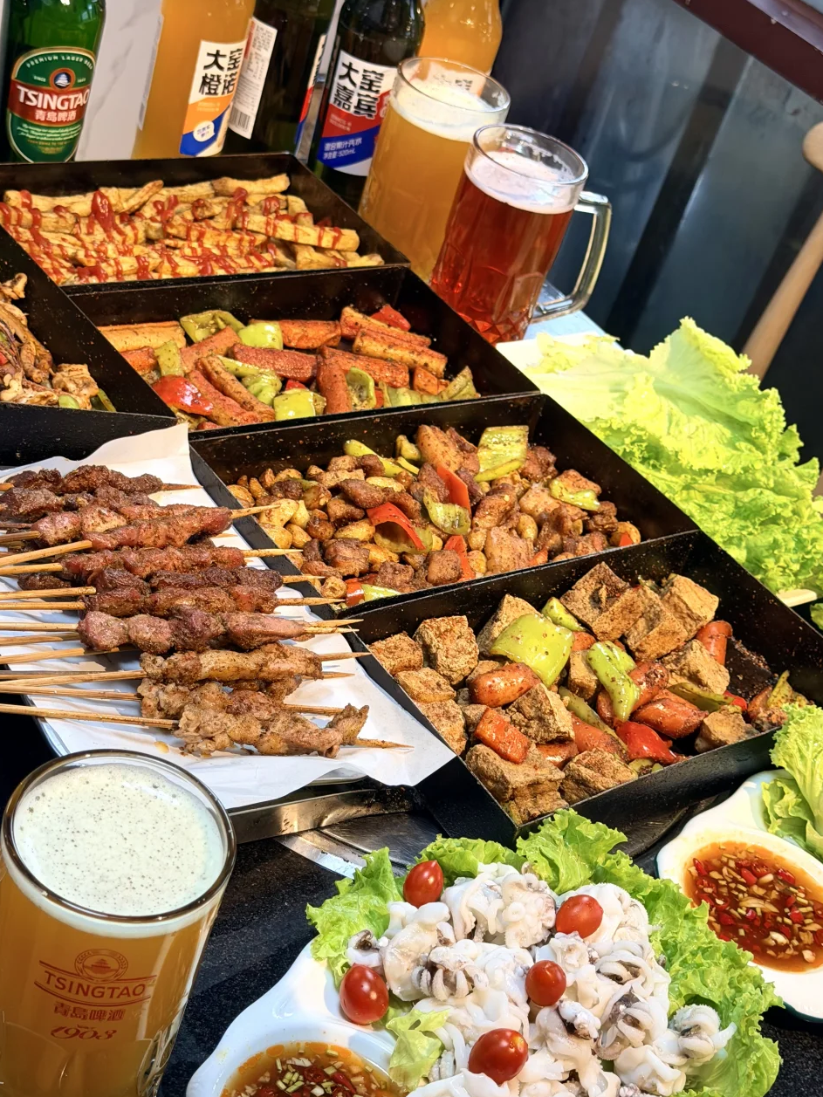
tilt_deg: -35.3
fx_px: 1743
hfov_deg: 26.6
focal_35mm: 55
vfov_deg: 34.9
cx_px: 432
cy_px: 566
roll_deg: -20.1
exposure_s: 1/50
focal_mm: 6.76
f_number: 1.78
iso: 64
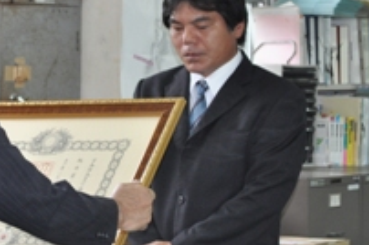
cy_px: 90
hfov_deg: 11.2
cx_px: 55
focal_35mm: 183
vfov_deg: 7.5
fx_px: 1874
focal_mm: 55
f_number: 5.6
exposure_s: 1/60
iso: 800
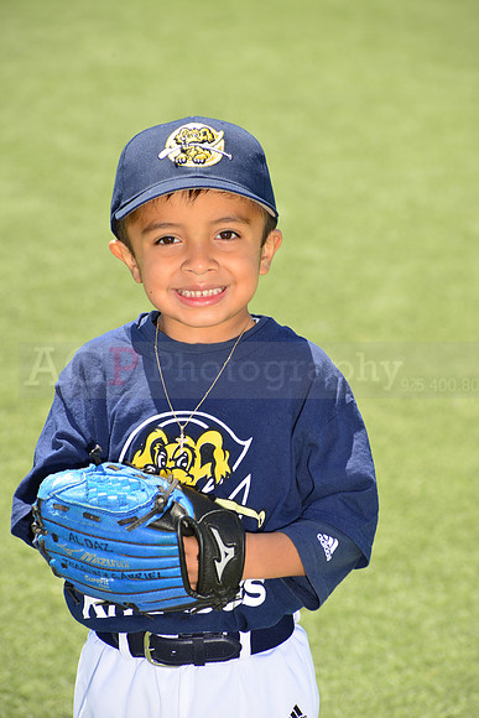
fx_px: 3989
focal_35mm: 200
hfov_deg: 6.9
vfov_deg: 10.3
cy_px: 359
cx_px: 240
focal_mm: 200
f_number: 11
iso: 250
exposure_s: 1/250
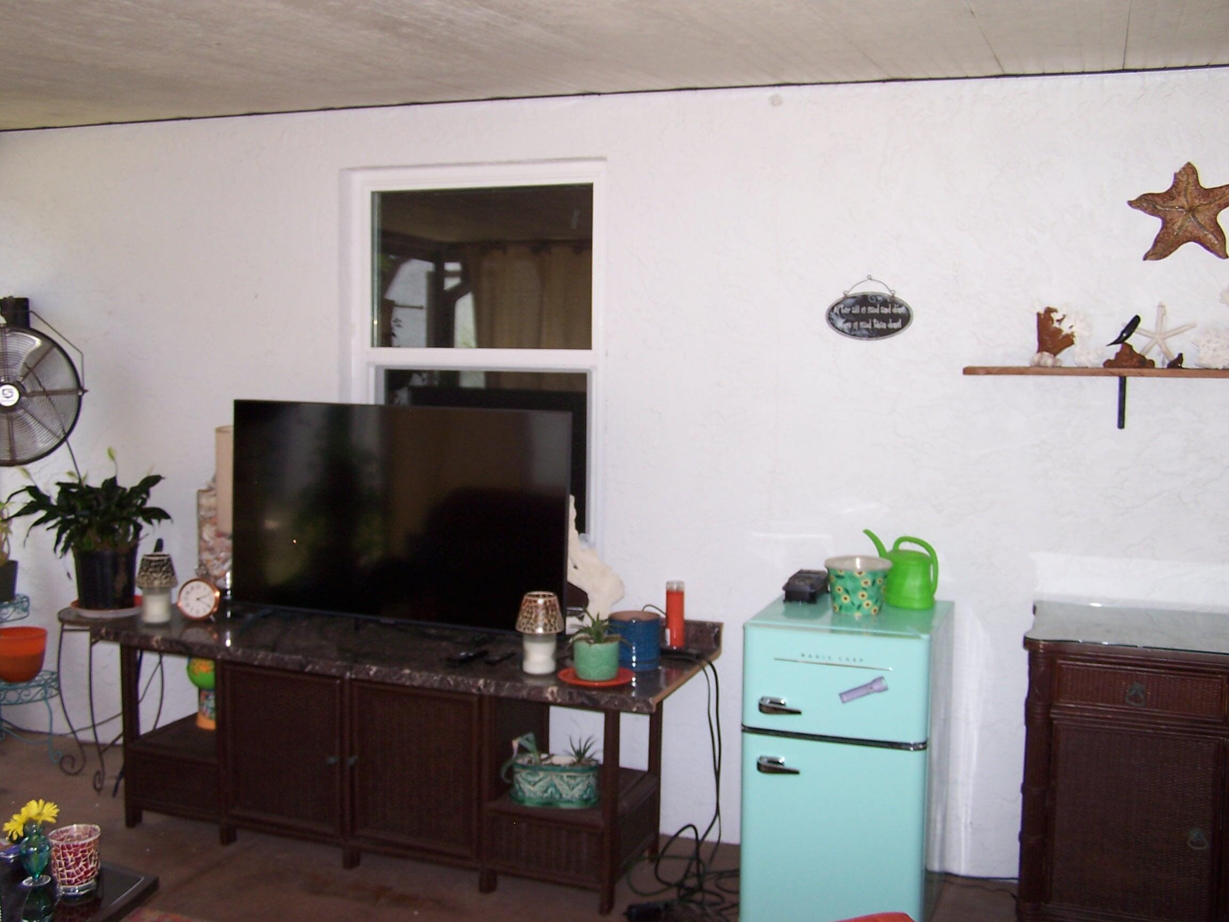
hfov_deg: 49.0
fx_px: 1349
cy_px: 461
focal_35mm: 38
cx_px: 614
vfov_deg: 37.7
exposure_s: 1/60
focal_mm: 6.3
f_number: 2.8
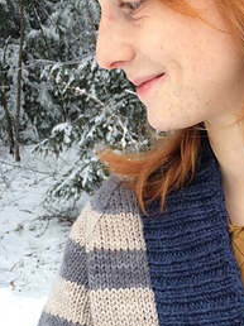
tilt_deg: -13.1
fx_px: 678
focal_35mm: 72
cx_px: 262
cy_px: 221
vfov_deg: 26.9
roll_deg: -1.9
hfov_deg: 19.6
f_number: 2.2
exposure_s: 1/120
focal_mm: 4.15
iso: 40
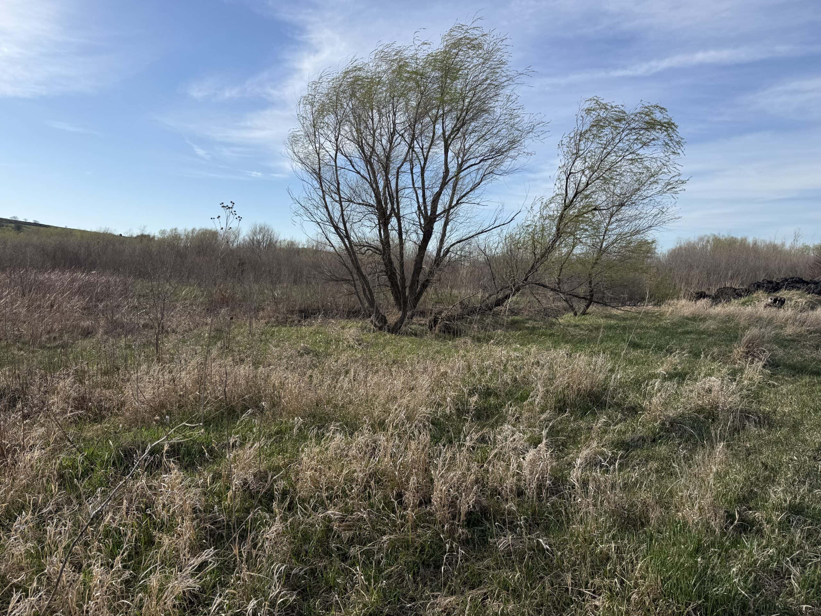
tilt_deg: -3.6
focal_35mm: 24
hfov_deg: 71.6
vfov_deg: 56.8
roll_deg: -1.3
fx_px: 569
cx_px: 410
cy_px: 308
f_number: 1.78
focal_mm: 6.76
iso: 80
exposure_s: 1/4673
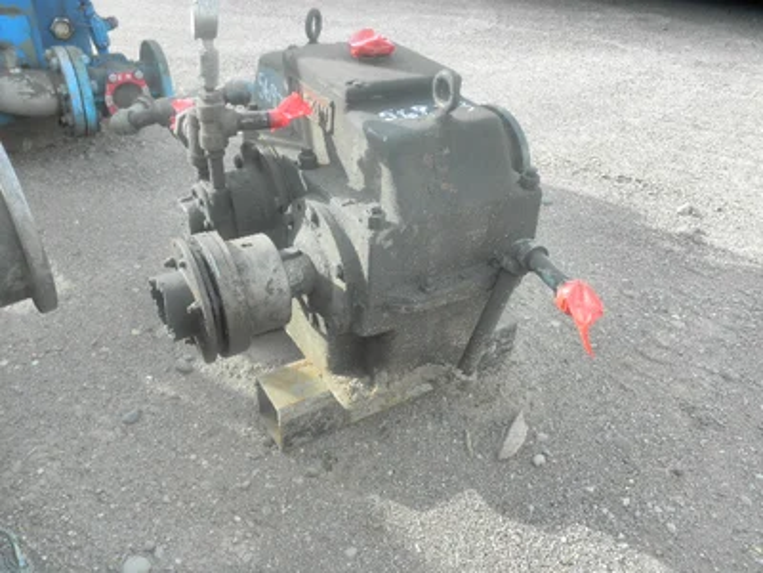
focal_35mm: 28
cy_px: 286
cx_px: 382
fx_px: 617
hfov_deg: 63.4
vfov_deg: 49.7
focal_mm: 5
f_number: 3
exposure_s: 1/200
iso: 64
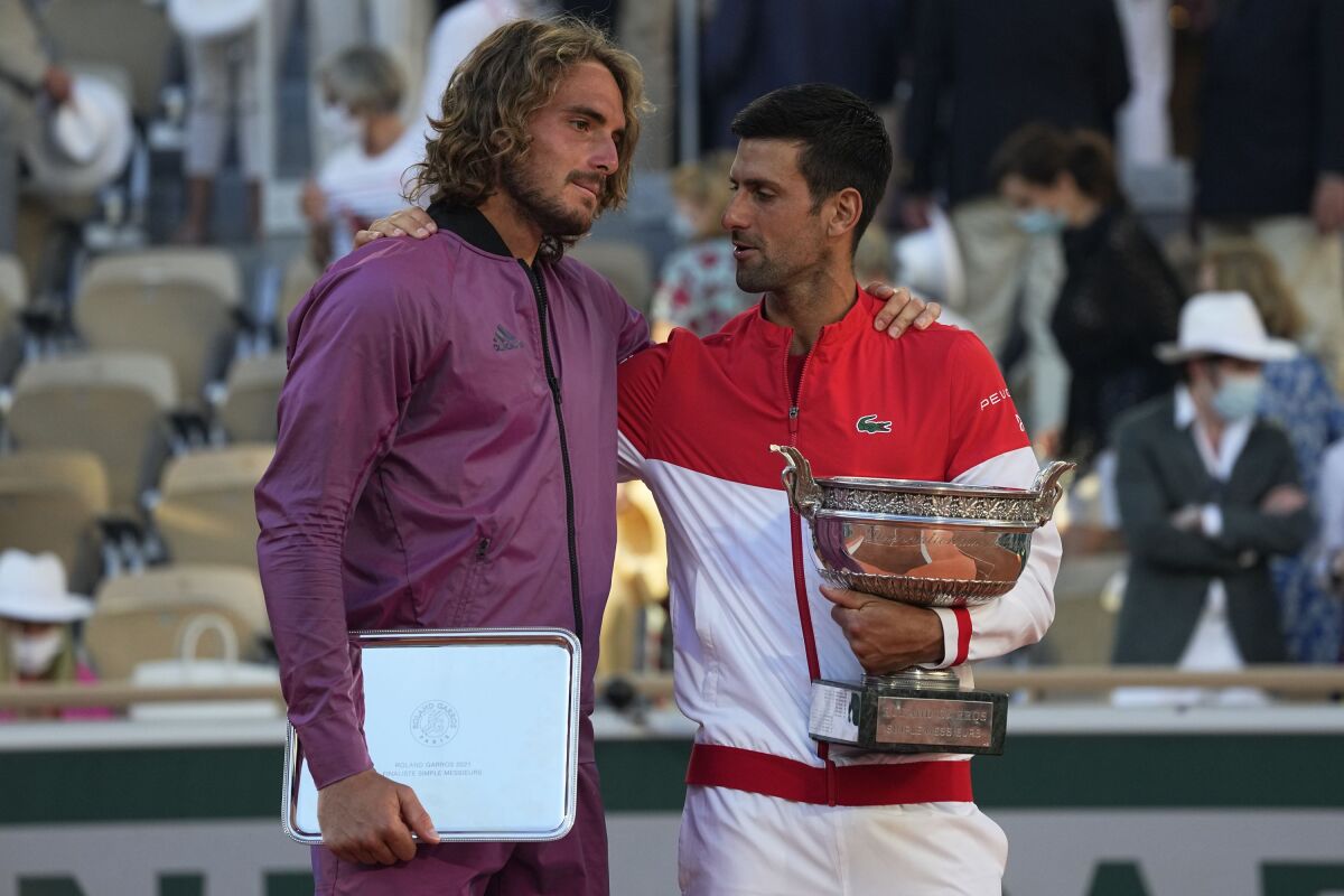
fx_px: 9221
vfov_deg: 5.6
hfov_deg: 8.3
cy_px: 448
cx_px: 672
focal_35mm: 247
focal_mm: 247
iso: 1250
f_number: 5.6
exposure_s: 1/1250
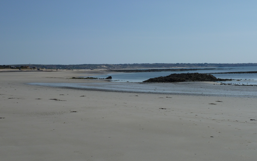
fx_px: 357
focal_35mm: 51
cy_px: 85
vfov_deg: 25.3
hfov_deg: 39.6
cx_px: 128
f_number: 5.6
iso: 80
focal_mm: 7.9
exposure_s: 1/640
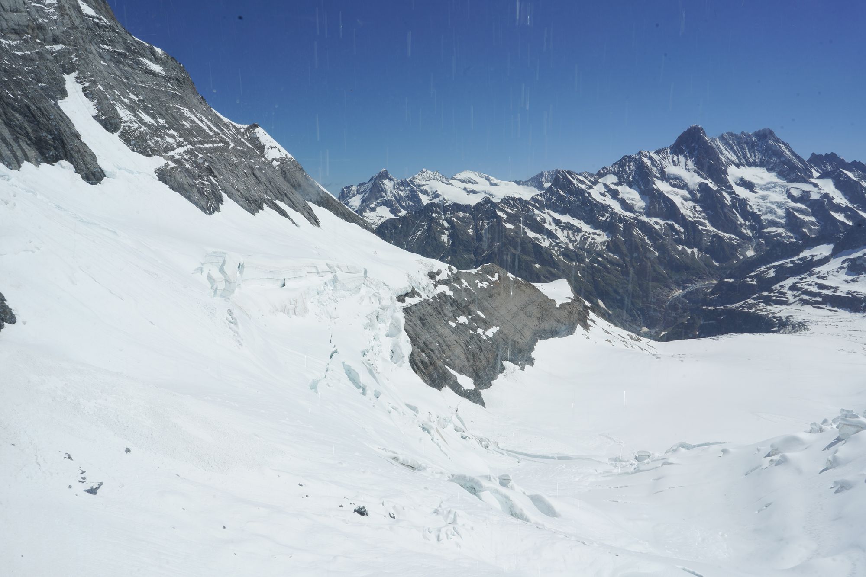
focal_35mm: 24
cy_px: 288
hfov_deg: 73.7
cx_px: 433
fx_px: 577
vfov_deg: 53.1
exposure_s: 1/100
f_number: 22
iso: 100
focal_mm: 24
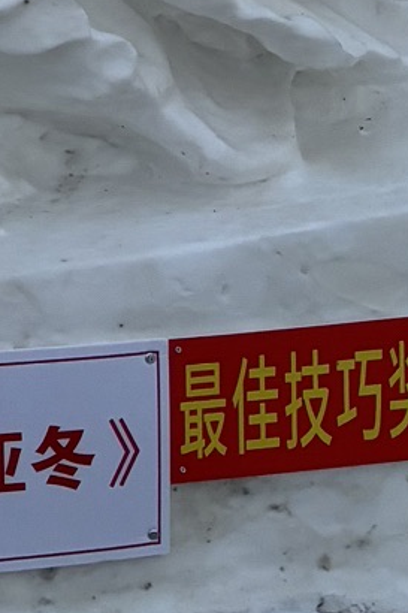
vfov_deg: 12.5
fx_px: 2246
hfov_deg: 9.3
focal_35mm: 132
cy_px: -821
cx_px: -553
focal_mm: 5.96
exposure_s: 1/85
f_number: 1.6
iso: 125
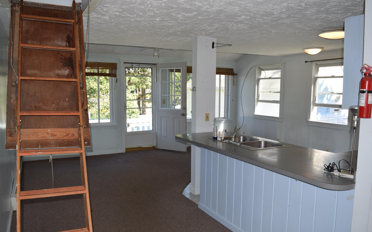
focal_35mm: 28
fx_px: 284
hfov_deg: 66.5
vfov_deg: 44.5
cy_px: 121
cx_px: 185
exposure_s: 1/125
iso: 200
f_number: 5.6
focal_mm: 18
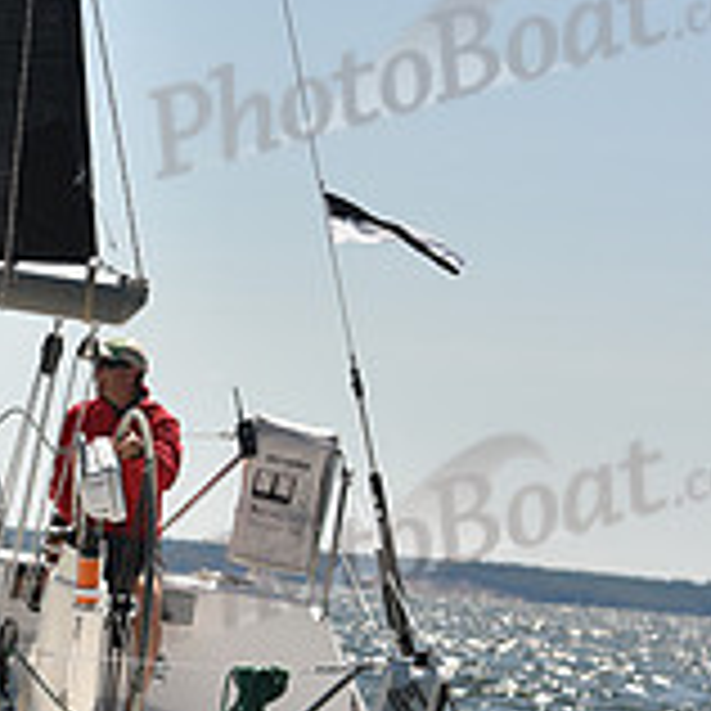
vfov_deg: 8.0
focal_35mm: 219
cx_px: -81
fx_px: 5089
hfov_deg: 7.9
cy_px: 358
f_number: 4
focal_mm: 70
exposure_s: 1/1600
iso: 250
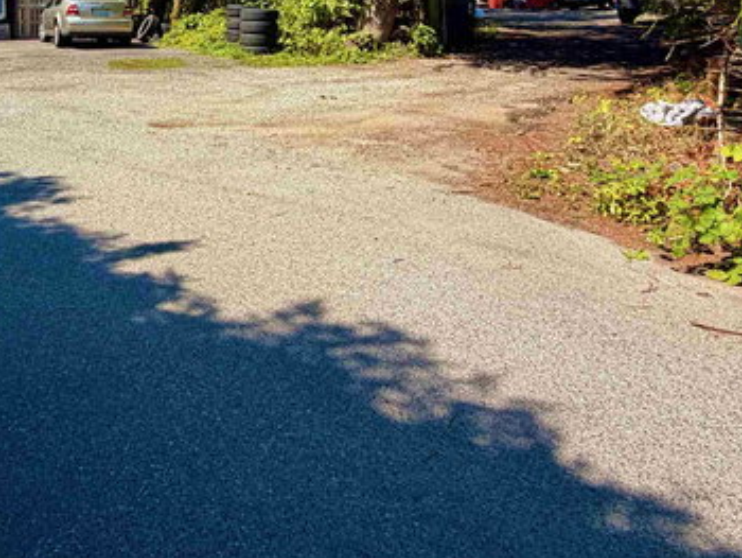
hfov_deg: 54.3
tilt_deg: -1.4
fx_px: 686
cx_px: 191
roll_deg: +0.2
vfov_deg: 39.6
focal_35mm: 32
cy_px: 17
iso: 40
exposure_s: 1/770
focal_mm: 2.22
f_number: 2.2
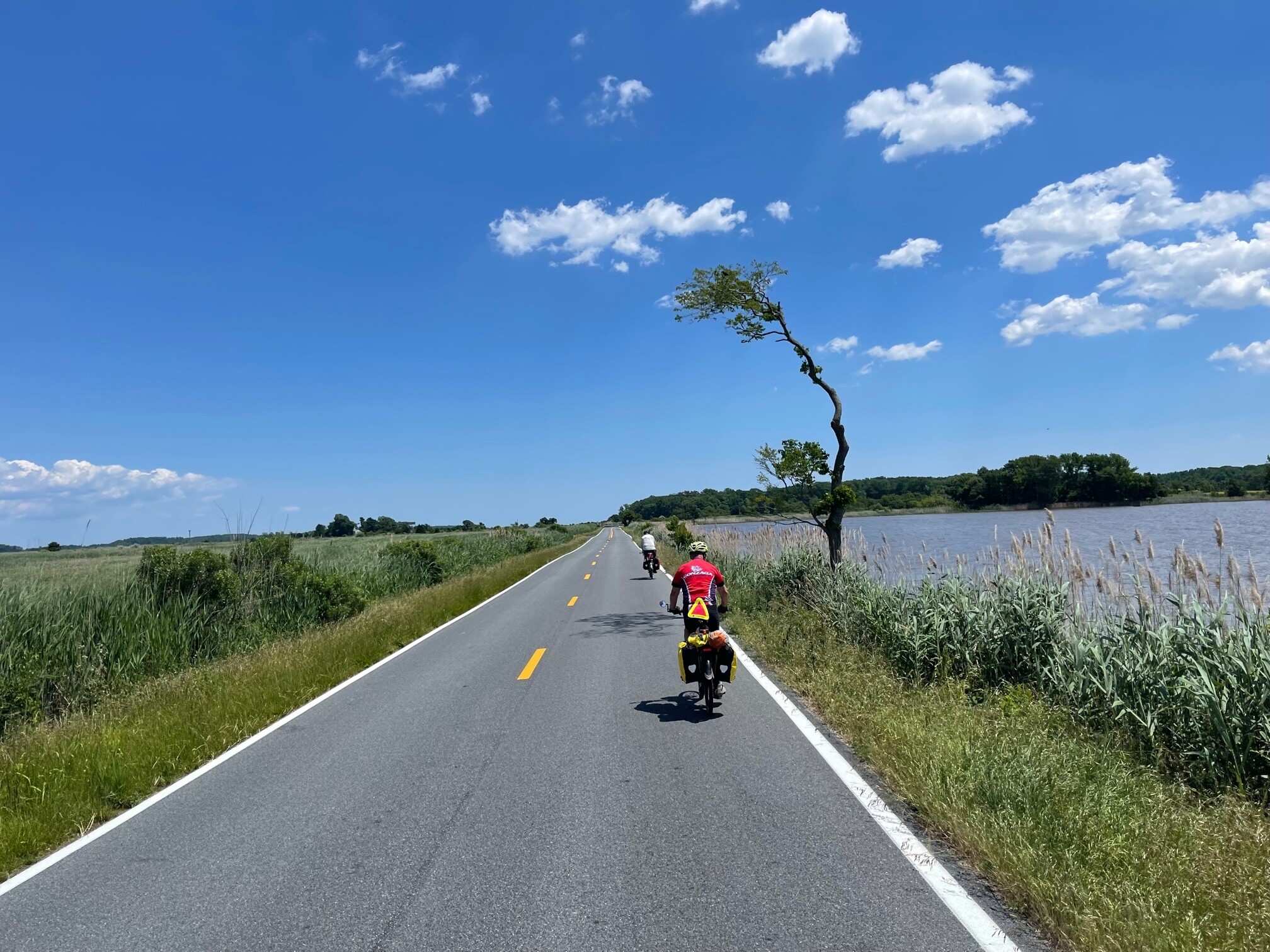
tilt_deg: -0.2
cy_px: 476
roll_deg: +2.7
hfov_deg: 67.3
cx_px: 635
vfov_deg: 53.1
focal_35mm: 26
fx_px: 954
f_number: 1.6
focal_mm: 5.1
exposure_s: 1/5618
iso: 32
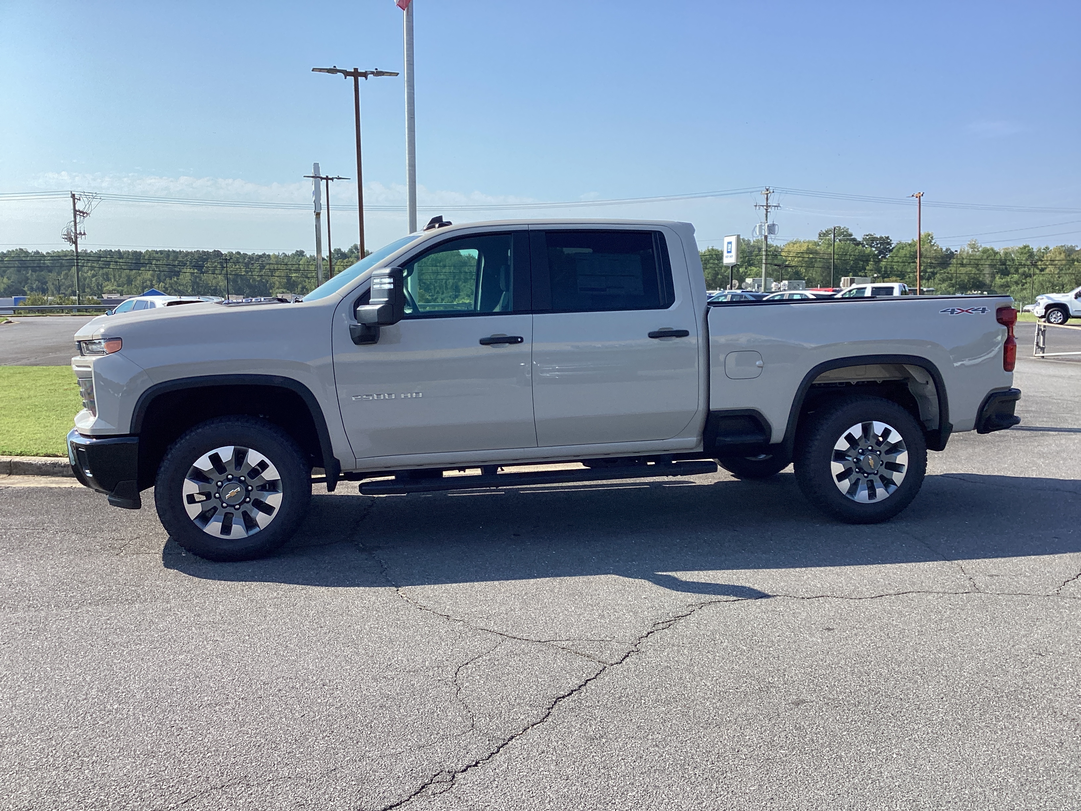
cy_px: 406
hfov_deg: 58.4
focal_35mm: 31
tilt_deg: -6.1
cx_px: 540
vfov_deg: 45.4
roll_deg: +1.2
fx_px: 968
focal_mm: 3.3
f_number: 2.4
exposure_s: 1/1148
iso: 25
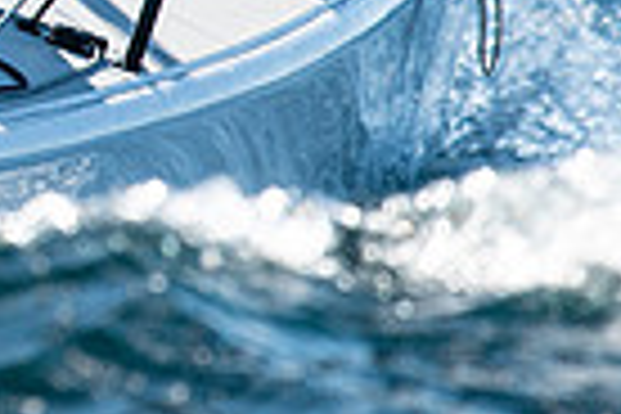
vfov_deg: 0.7
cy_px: -313
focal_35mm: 1886
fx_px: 32531
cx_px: -549
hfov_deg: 1.1
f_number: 5
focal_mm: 300
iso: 320
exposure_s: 1/2000
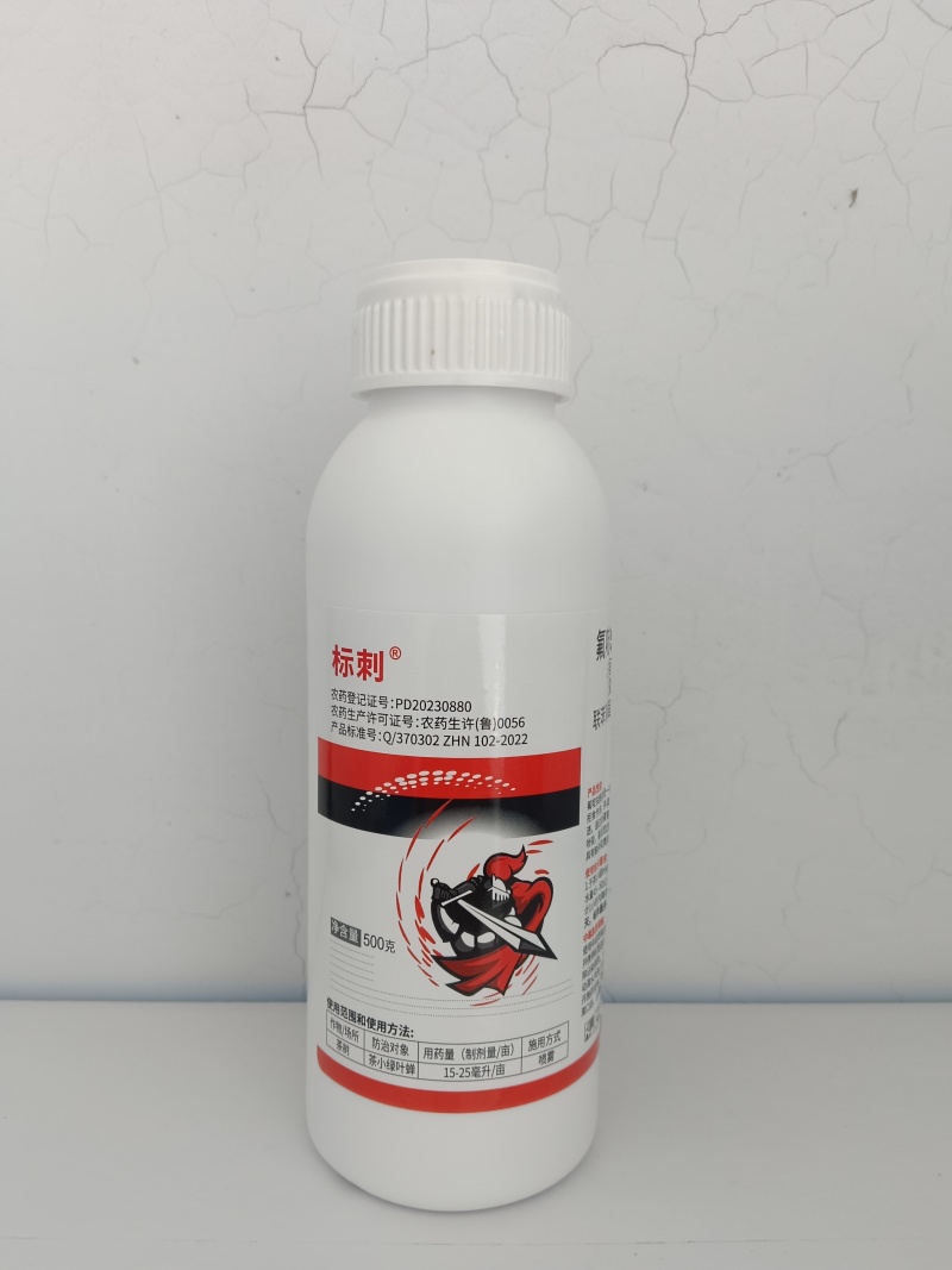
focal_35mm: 26
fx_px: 954
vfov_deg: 67.3
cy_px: 635
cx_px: 476
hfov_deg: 53.1
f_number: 1.8
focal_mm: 4.05
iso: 329
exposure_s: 1/50
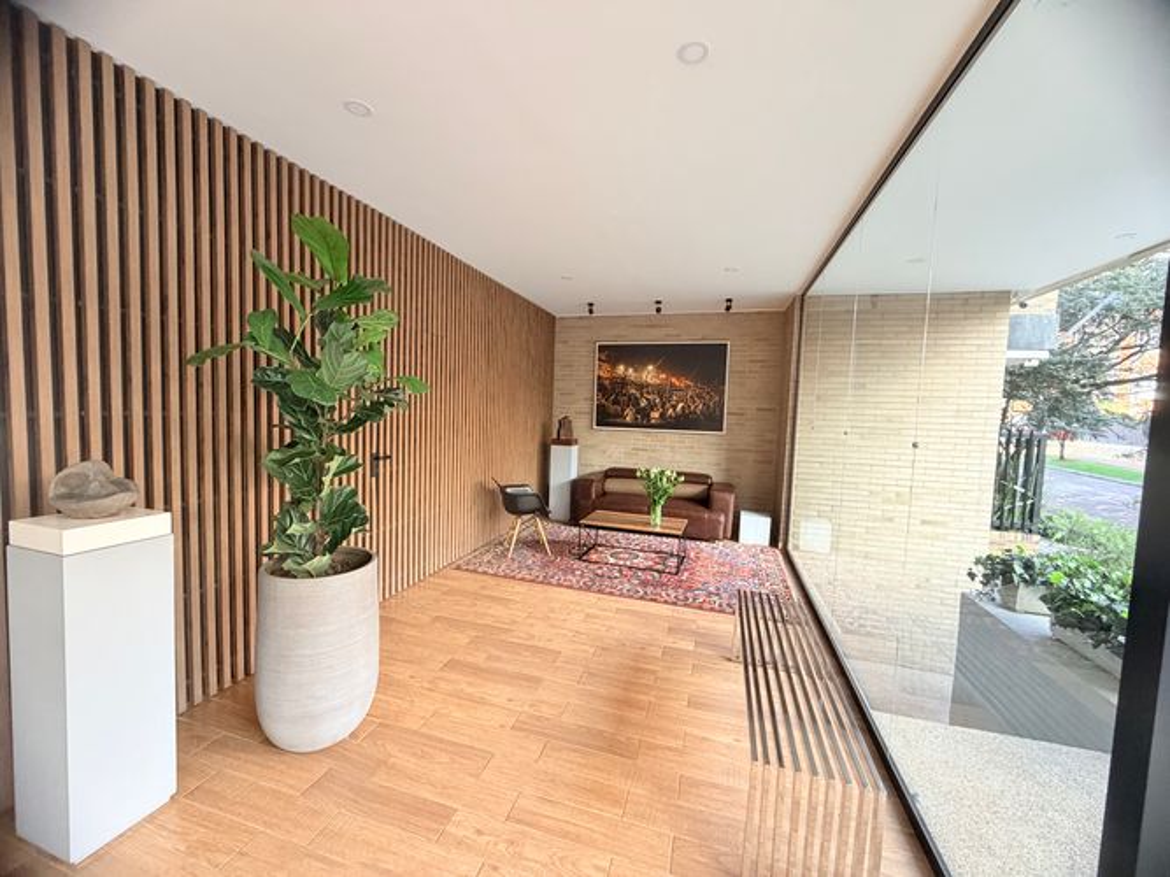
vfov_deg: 85.7
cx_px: 585
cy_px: 438
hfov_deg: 102.1
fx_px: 473
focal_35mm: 14
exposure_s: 1/91
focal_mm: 2.22
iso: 320
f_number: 2.2
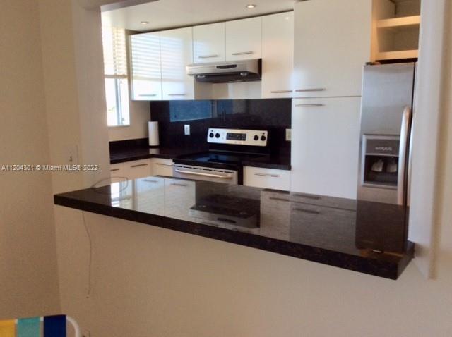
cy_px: 168
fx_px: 417
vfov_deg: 44.1
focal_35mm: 32
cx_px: 226
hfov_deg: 56.9
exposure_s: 1/60
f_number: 2.4
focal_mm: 3.3
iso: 50
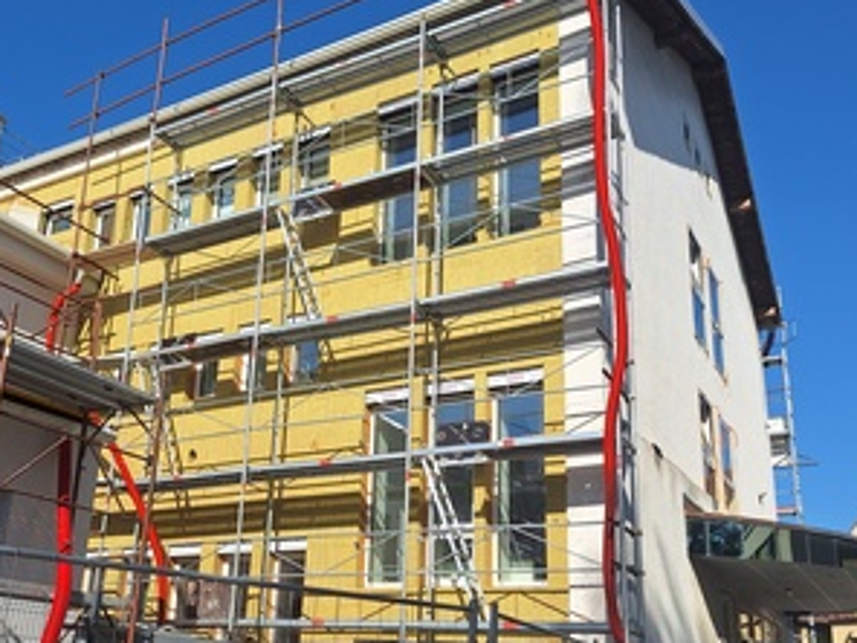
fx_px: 867
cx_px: 345
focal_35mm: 35
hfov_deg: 52.3
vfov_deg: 40.3
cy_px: 423
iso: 40
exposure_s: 1/3472
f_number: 1.8
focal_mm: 5.54
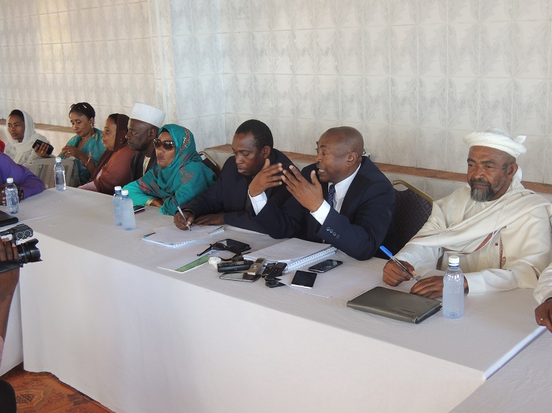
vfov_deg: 32.2
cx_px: 276
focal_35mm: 45
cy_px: 206
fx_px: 717
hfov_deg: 42.1
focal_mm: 8.1
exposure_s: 1/50
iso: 180
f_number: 3.5
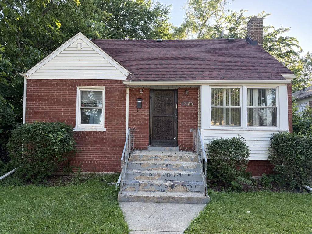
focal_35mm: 24
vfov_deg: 56.8
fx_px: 216
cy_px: 117
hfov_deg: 71.6
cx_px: 156
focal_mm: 6.76
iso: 100
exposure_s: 1/403
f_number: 1.78
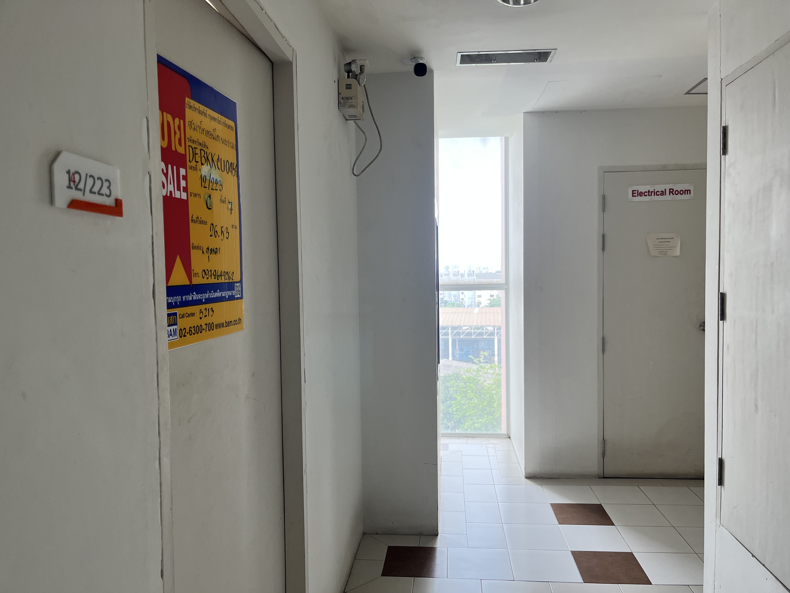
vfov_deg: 53.1
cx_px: 395
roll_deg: +1.1
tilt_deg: -3.1
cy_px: 296
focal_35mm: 26
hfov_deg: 67.3
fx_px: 593
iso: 64
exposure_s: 1/122
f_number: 1.6
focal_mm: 5.1
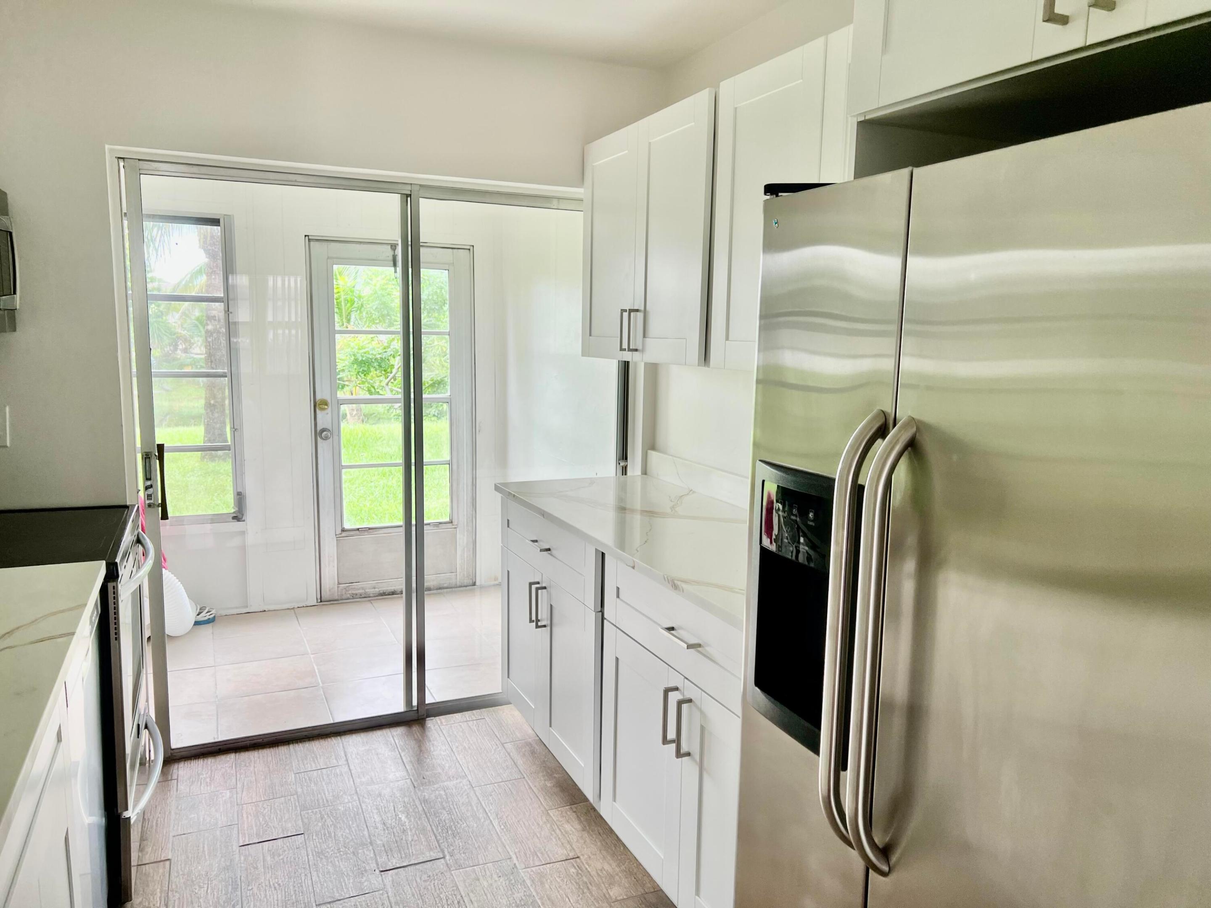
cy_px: 454
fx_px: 910
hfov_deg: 67.3
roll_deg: -1.0
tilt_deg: -7.4
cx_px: 606
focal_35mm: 26
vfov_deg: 53.1
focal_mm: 5.7
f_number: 1.5
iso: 40
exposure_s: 1/121
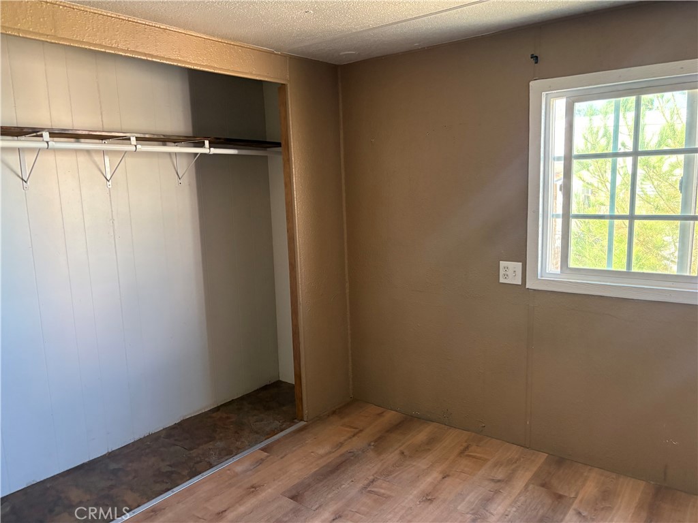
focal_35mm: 26
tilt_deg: -8.4
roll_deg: +3.1
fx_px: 524
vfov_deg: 53.1
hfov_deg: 67.3
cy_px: 262
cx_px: 349
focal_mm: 5.96
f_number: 1.6
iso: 250
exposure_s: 1/60
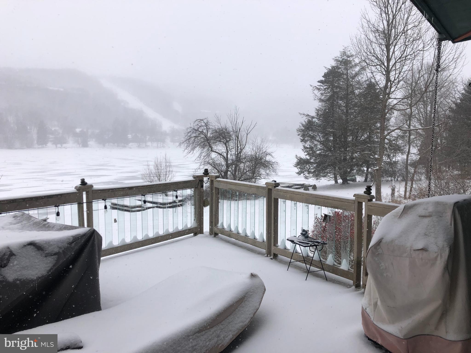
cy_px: 176
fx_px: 381
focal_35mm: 28
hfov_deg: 63.4
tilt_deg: -5.4
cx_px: 236
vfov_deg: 49.7
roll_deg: +0.0
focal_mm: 4
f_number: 1.8
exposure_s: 1/1517
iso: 20
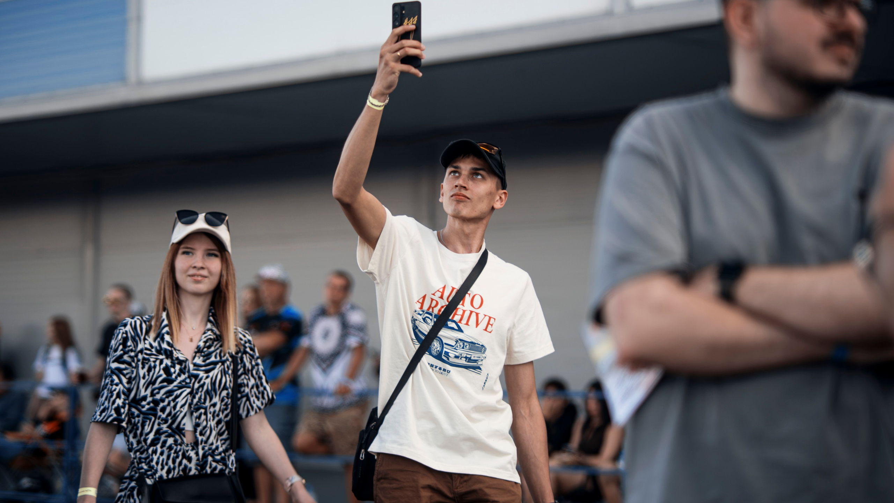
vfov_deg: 13.6
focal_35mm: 89
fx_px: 2111
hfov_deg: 23.9
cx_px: 447
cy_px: 269
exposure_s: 1/160
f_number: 1.8
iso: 250
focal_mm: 85
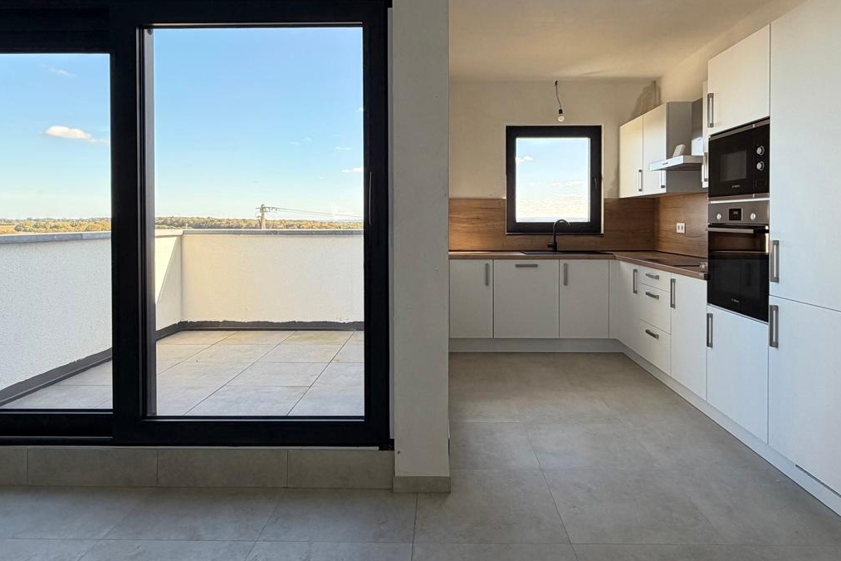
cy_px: 225
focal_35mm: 23
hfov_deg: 76.1
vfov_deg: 54.7
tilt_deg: -1.2
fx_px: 537
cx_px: 440
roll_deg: -0.1
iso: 50
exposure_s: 1/154
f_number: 2.2
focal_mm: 2.22
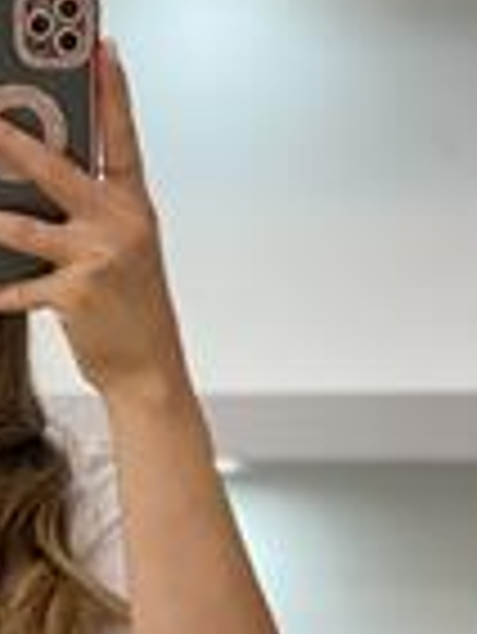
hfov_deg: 9.6
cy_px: 677
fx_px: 2788
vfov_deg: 12.8
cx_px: -130
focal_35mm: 152
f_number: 2
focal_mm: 6
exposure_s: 1/100
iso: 80
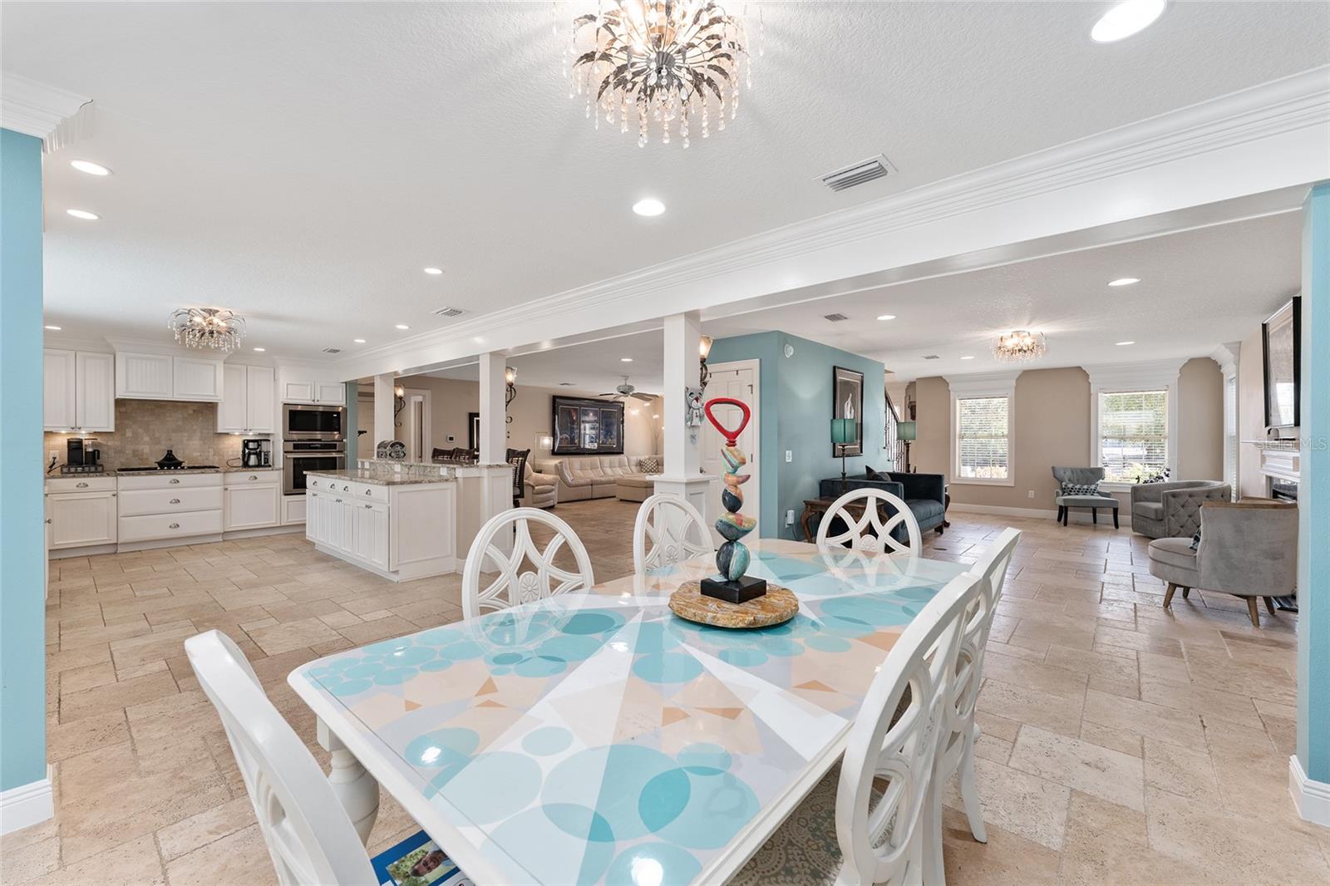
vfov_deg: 81.2
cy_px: 443
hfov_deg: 104.3
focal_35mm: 14
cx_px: 665
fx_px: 517
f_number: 7.1
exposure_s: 1/10
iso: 400
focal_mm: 14
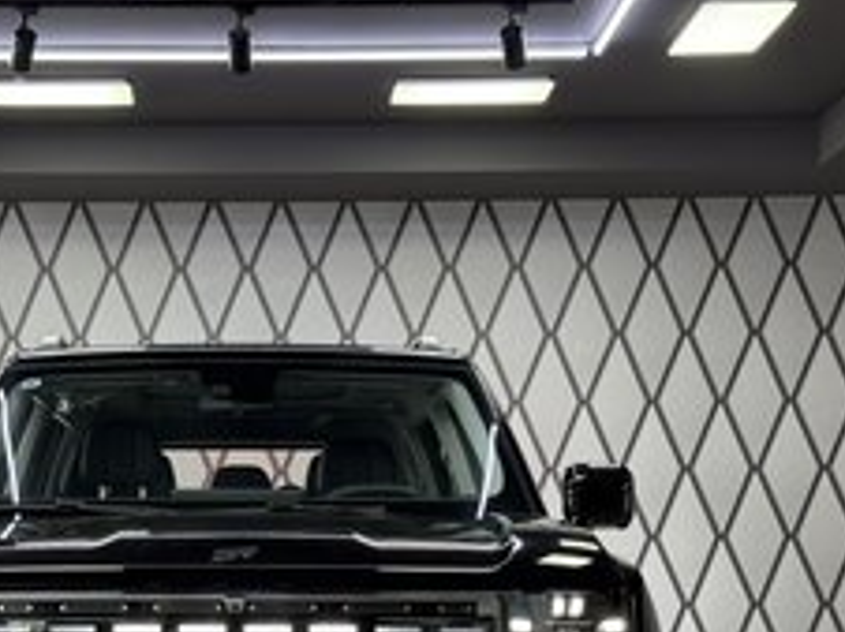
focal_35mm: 85
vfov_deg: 17.1
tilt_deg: +0.2
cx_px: 243
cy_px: 542
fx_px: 2073
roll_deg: +0.4
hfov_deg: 22.9
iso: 100
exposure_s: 1/100
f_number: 1.78
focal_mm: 6.76
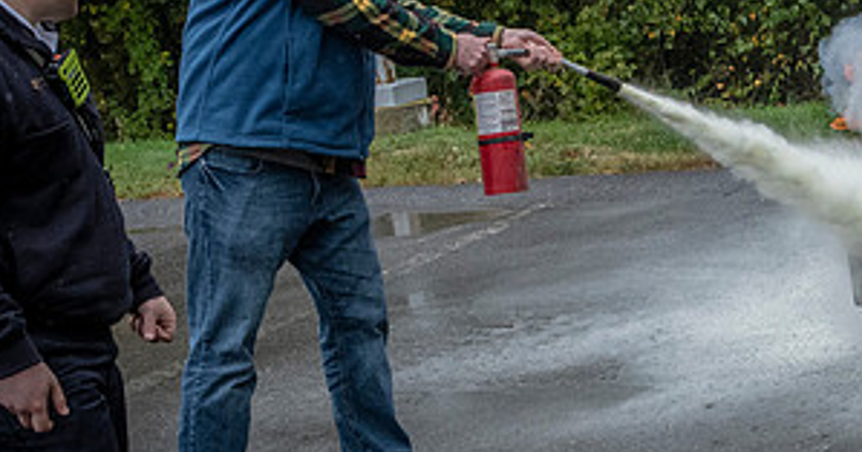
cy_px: 197
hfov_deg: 19.6
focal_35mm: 110
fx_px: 2475
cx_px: 680
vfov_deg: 10.4
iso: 2000
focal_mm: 31
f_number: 6.3
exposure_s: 1/1600
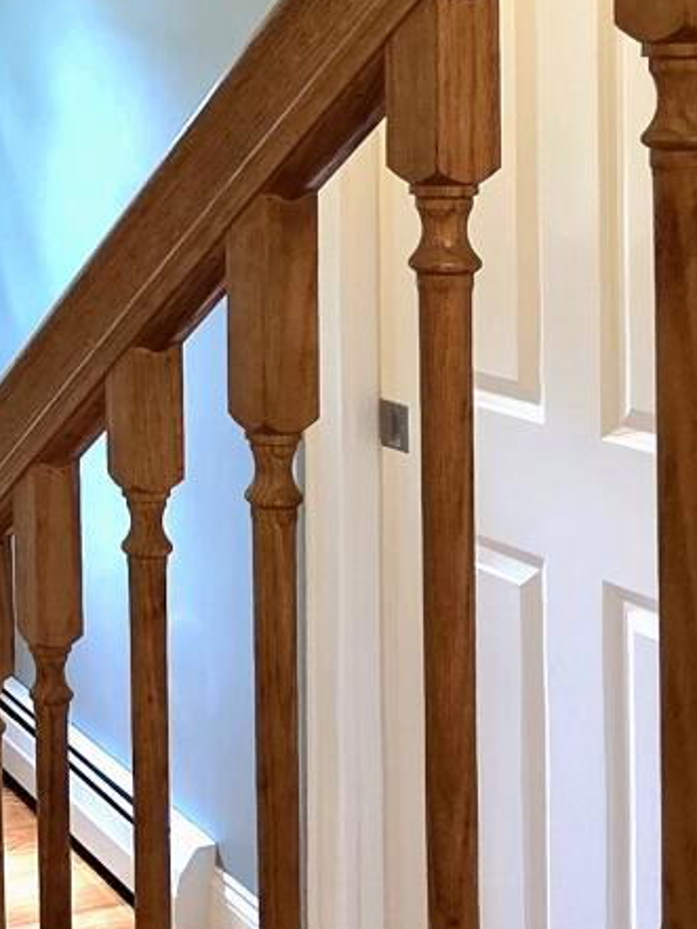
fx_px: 1583
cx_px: -143
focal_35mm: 59
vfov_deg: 31.2
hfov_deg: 22.8
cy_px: 97
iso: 200
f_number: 1.9
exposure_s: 1/60.2
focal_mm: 2.2
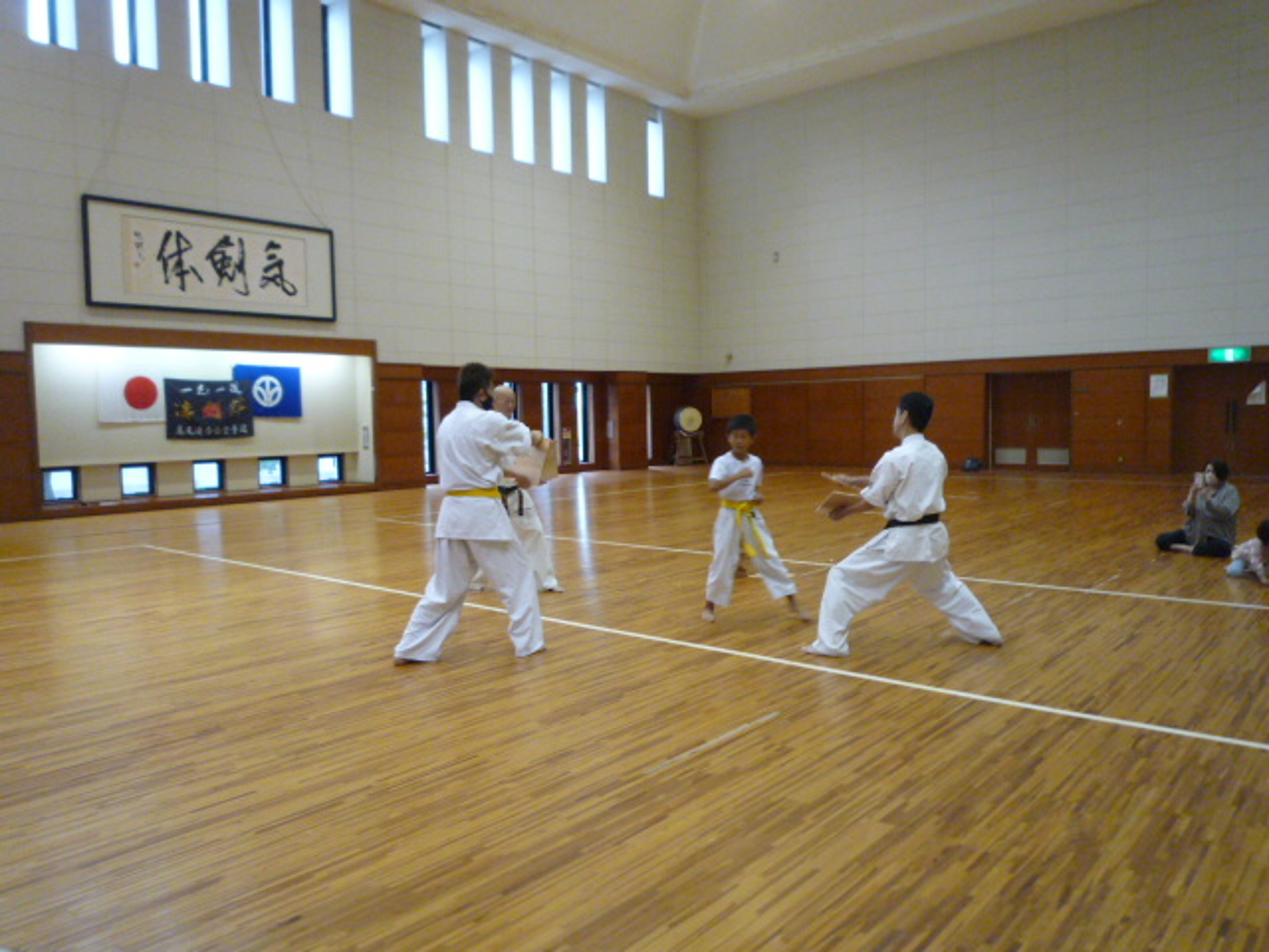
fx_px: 916
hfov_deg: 69.4
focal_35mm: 25
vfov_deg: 54.9
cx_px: 634
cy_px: 476
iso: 400
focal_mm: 4.4
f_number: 2.8
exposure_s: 1/60
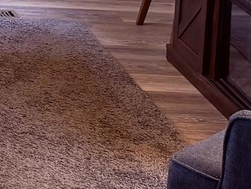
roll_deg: +1.2
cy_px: -172
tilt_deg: -7.5
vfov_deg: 10.2
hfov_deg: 12.2
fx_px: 986
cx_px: -309
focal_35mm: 136
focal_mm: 6.76
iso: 200
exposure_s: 1/60
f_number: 1.78
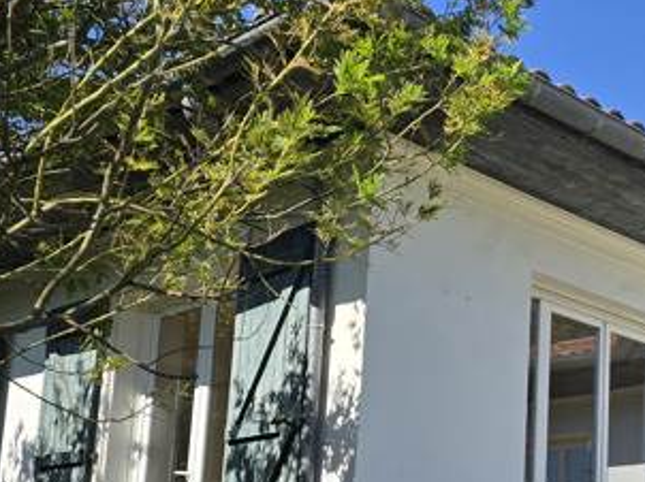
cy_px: 418
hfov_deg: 30.9
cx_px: 523
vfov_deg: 23.5
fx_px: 1136
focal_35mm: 61
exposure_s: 1/816
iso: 12
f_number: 1.7
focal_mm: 6.3
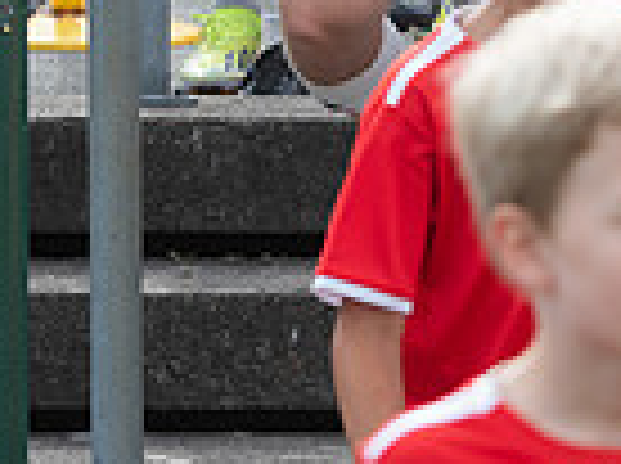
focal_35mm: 495
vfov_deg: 3.0
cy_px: -189
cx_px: 500
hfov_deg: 4.0
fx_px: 8865
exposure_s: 1/640
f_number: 5
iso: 280
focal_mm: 105
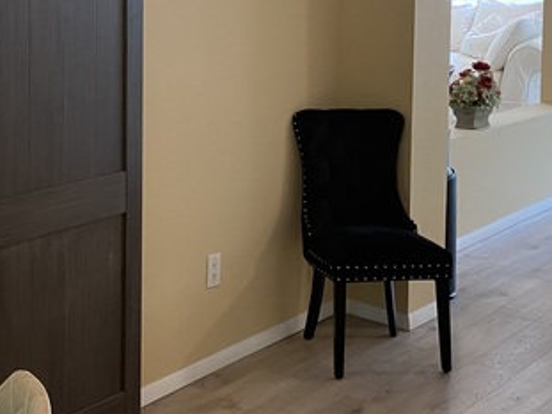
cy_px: 49
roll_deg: -0.5
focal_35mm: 69
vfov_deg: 20.9
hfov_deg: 27.9
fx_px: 1100
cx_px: 155
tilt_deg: -4.8
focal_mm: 4.25
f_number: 1.8
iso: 100
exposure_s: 1/60
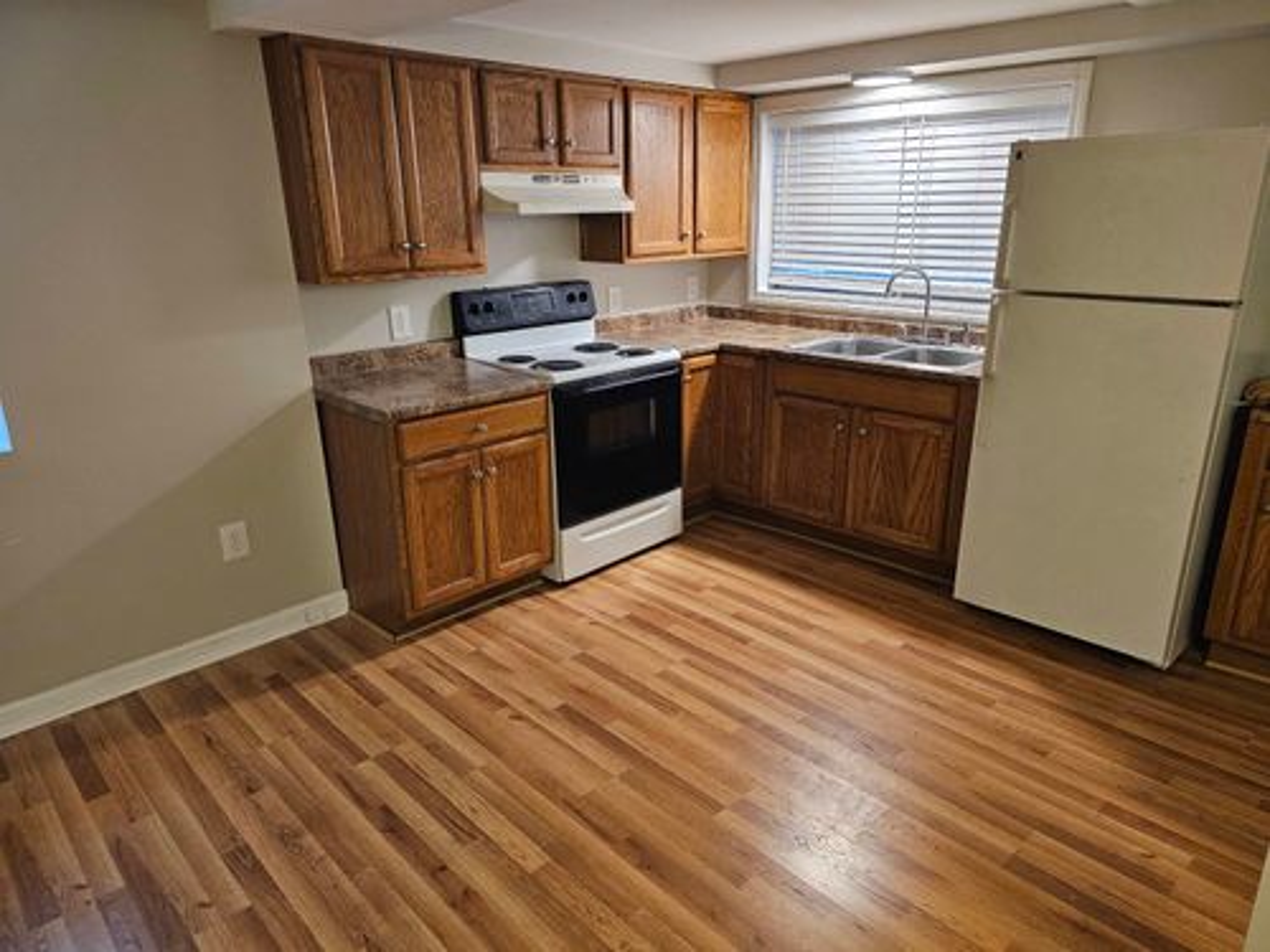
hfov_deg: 73.9
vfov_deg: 58.9
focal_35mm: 23
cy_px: 476
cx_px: 635
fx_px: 844
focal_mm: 6.3
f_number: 1.7
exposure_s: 1/60
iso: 500
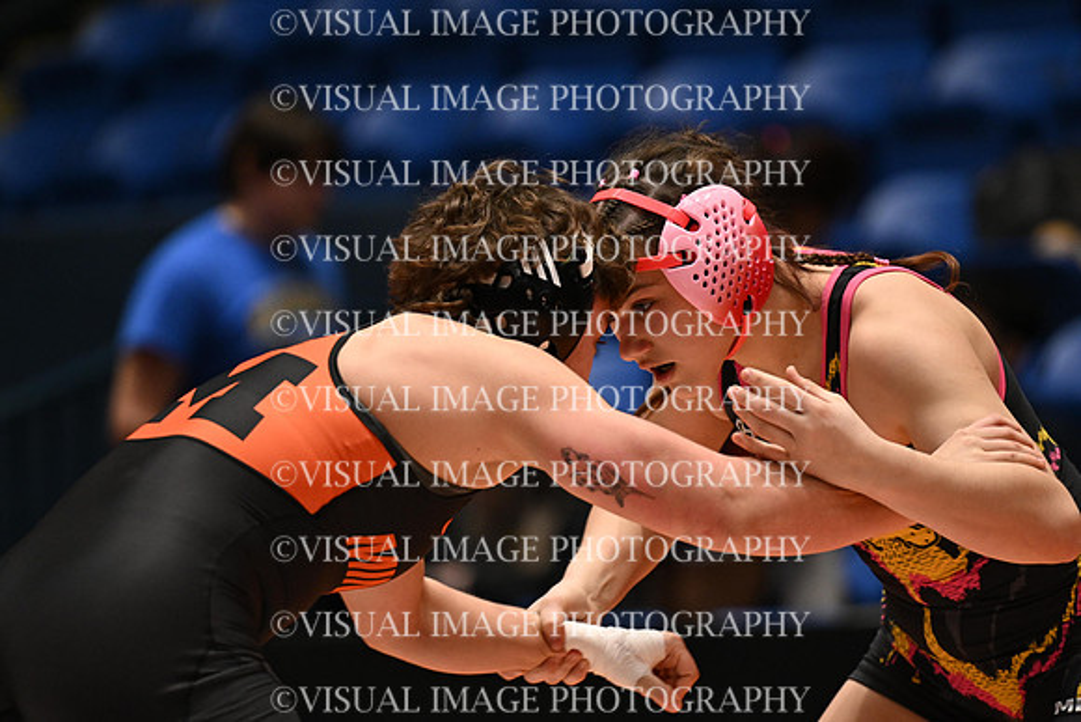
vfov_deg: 4.6
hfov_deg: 6.9
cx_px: 540
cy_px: 361
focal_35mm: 300
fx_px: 9010
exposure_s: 1/767
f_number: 2.8
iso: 2000
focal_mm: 200
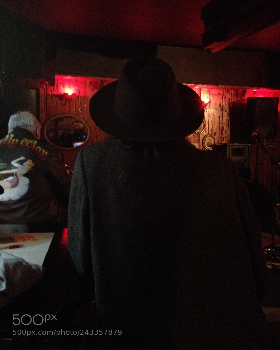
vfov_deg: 49.0
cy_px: 161
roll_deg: -0.1
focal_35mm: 37
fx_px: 383
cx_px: 140
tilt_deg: -1.6
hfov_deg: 40.1
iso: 800
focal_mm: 4.28
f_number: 2.4
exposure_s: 1/15
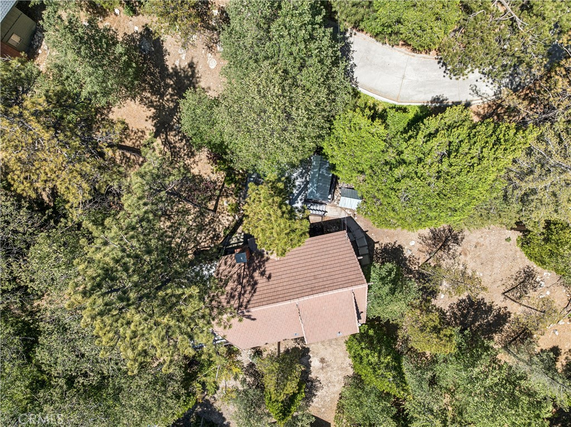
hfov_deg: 71.6
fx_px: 396
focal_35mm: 24
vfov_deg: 56.7
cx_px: 286
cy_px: 214
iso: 100
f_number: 2.8
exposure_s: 1/120
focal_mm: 12.3
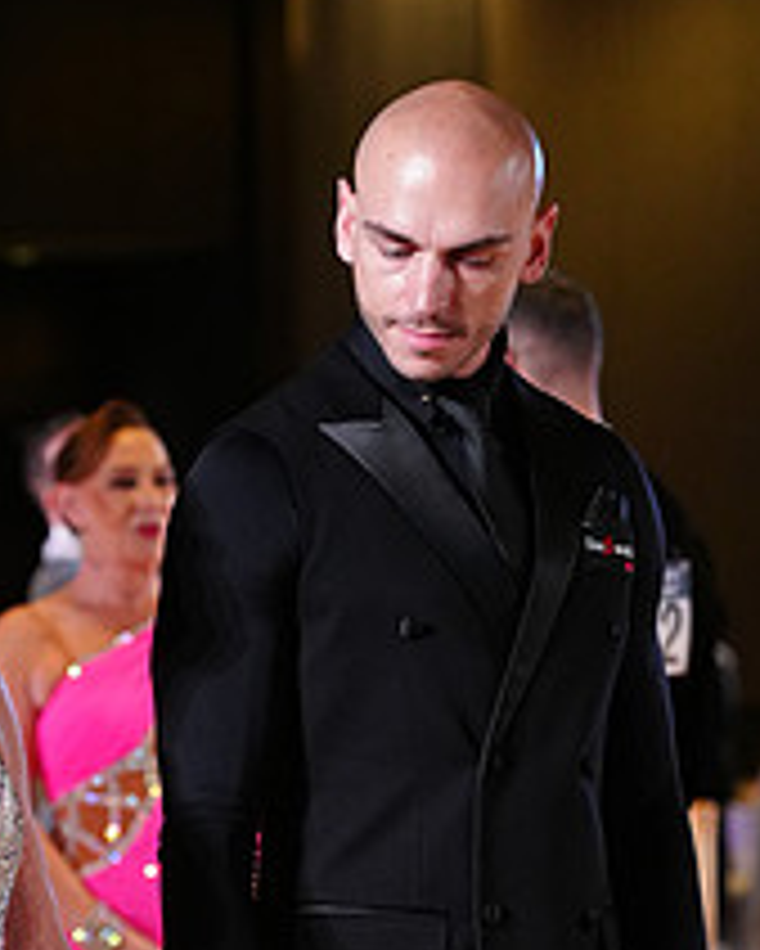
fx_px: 6968
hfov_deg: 6.2
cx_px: 250
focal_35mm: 248
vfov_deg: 7.7
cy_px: 1166
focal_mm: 96
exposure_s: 1/400
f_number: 4
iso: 2500
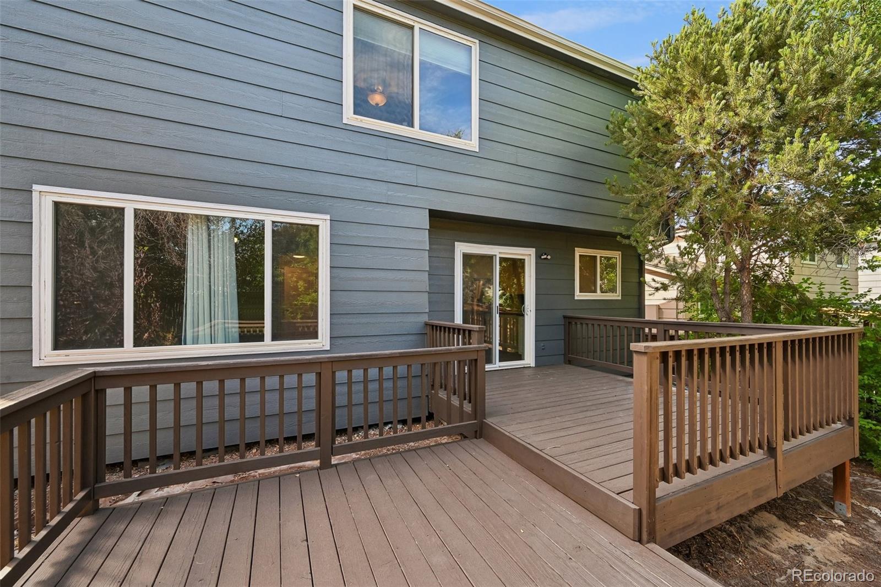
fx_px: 343
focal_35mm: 14
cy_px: 294
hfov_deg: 104.3
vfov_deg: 81.2
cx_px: 440
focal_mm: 14
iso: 400
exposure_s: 1/60
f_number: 10
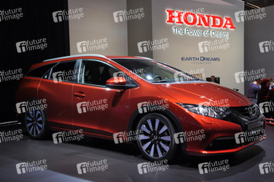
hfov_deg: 49.6
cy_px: 91
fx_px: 297
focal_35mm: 39
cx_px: 137
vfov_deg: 34.2
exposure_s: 1/100
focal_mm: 26
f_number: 6.3
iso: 640
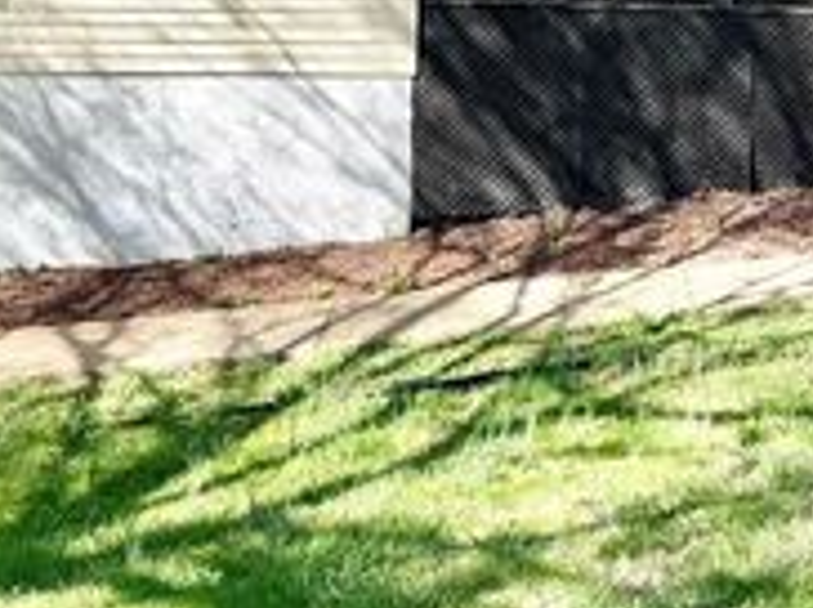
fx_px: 1548
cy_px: -118
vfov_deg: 20.7
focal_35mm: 66
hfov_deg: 29.0
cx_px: 594
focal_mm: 6.76
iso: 80
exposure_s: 1/3279
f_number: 1.78
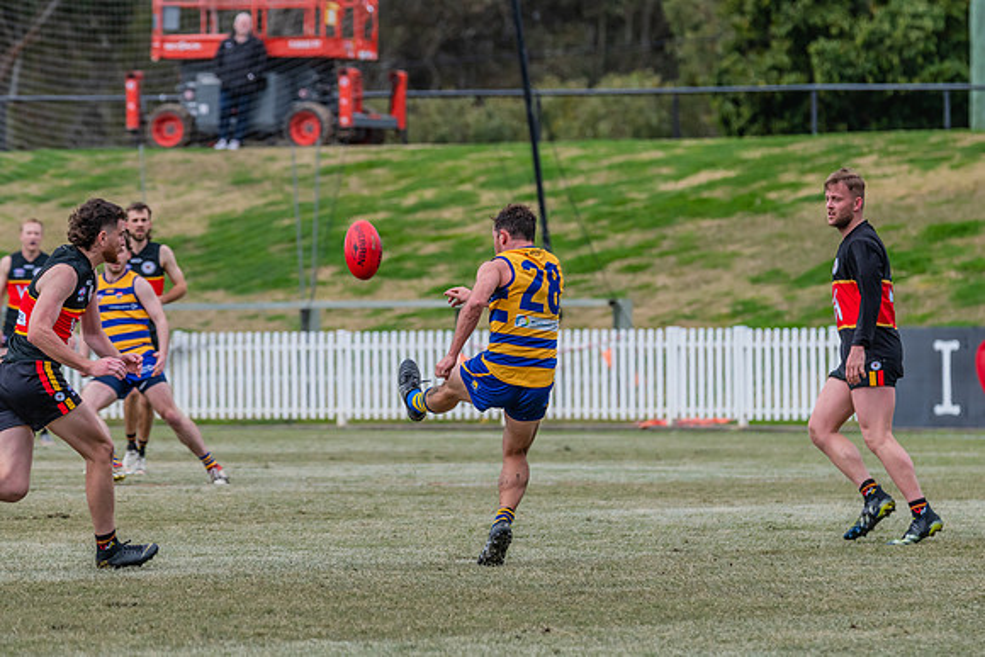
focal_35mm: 358
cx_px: 538
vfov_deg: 3.8
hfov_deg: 5.8
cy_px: 307
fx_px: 9794
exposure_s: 1/1600
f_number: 9
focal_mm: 320
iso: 800
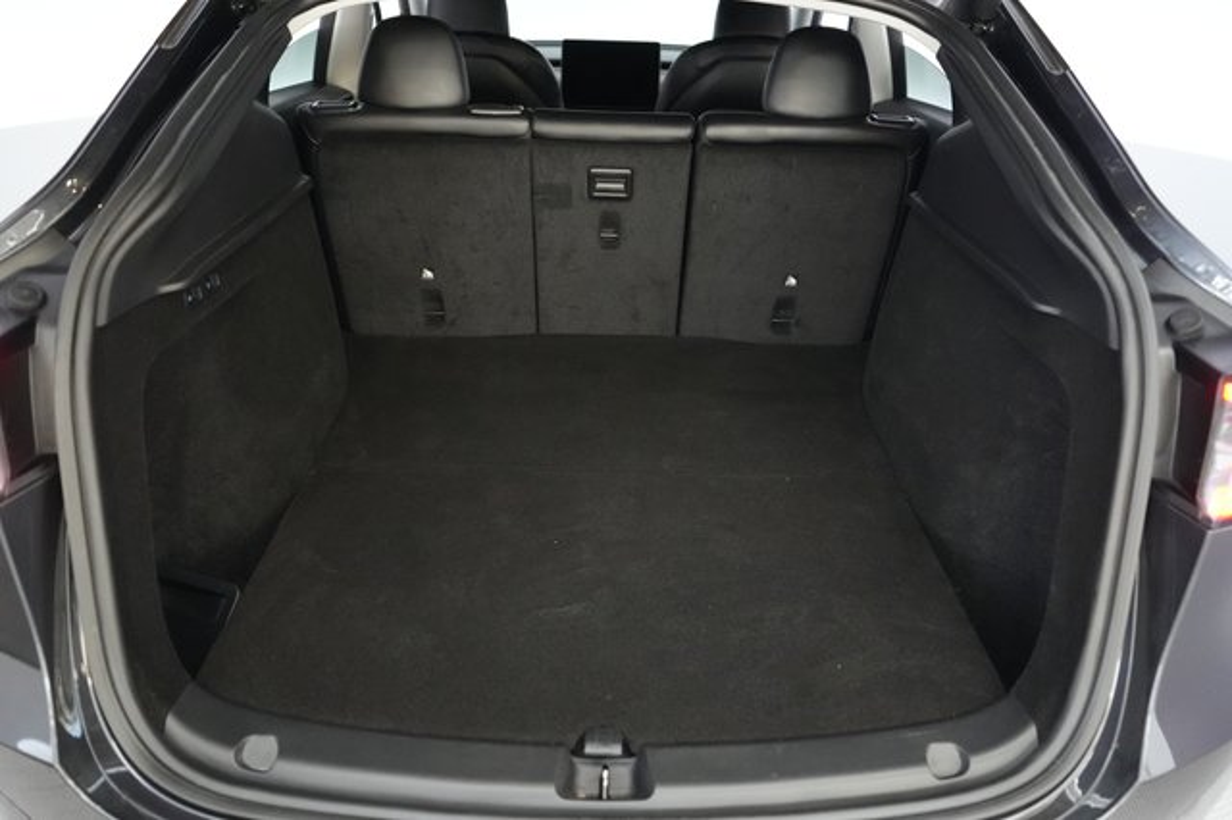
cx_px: 616
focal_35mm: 27
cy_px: 410
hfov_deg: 67.4
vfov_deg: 47.9
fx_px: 923
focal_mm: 27
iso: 8000
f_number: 2.8
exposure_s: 1/160
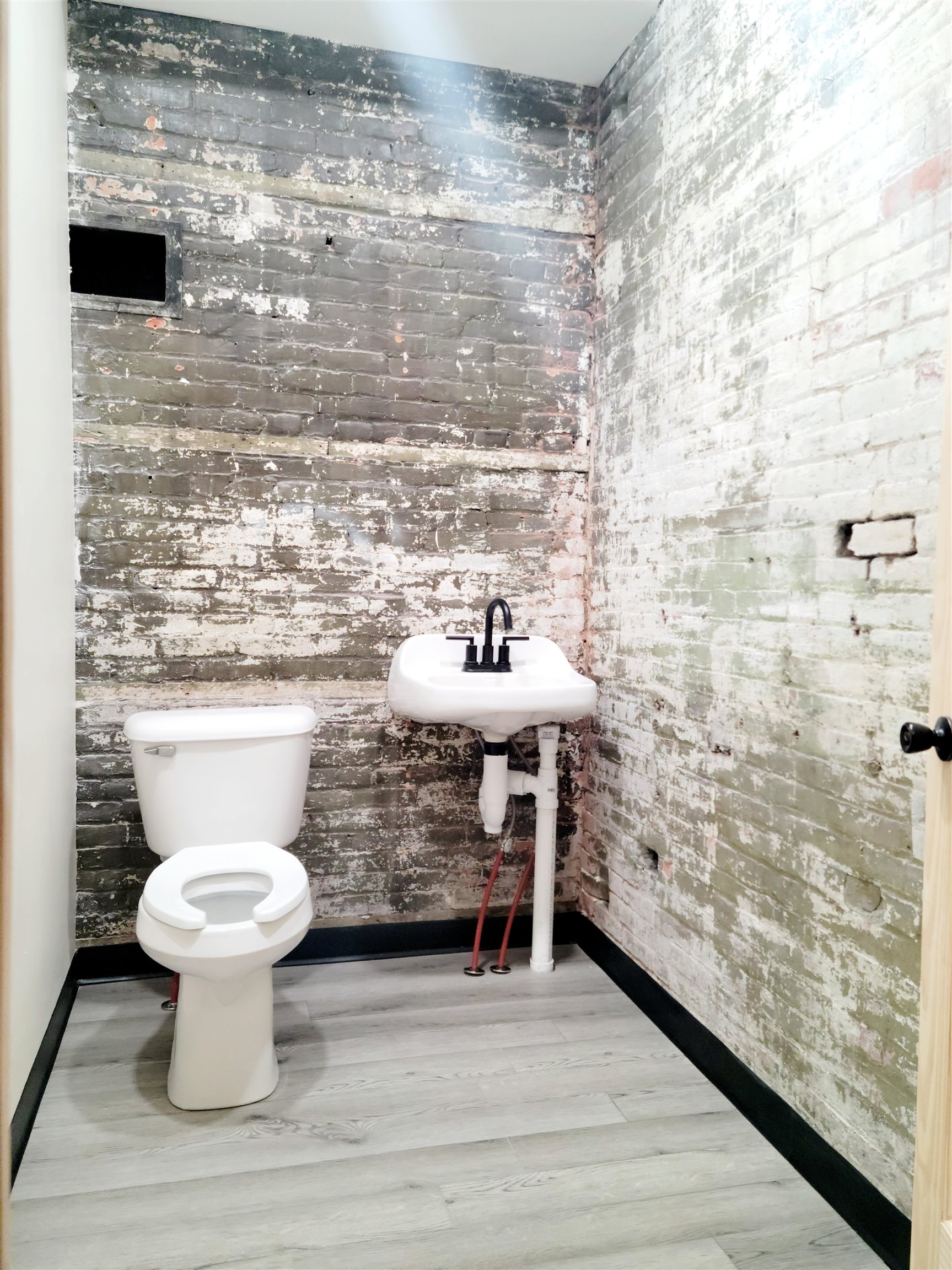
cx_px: 476
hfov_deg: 49.7
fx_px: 1027
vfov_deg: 63.5
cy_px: 635
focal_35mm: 28
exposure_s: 1/40
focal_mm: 5.9
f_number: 2
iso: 320
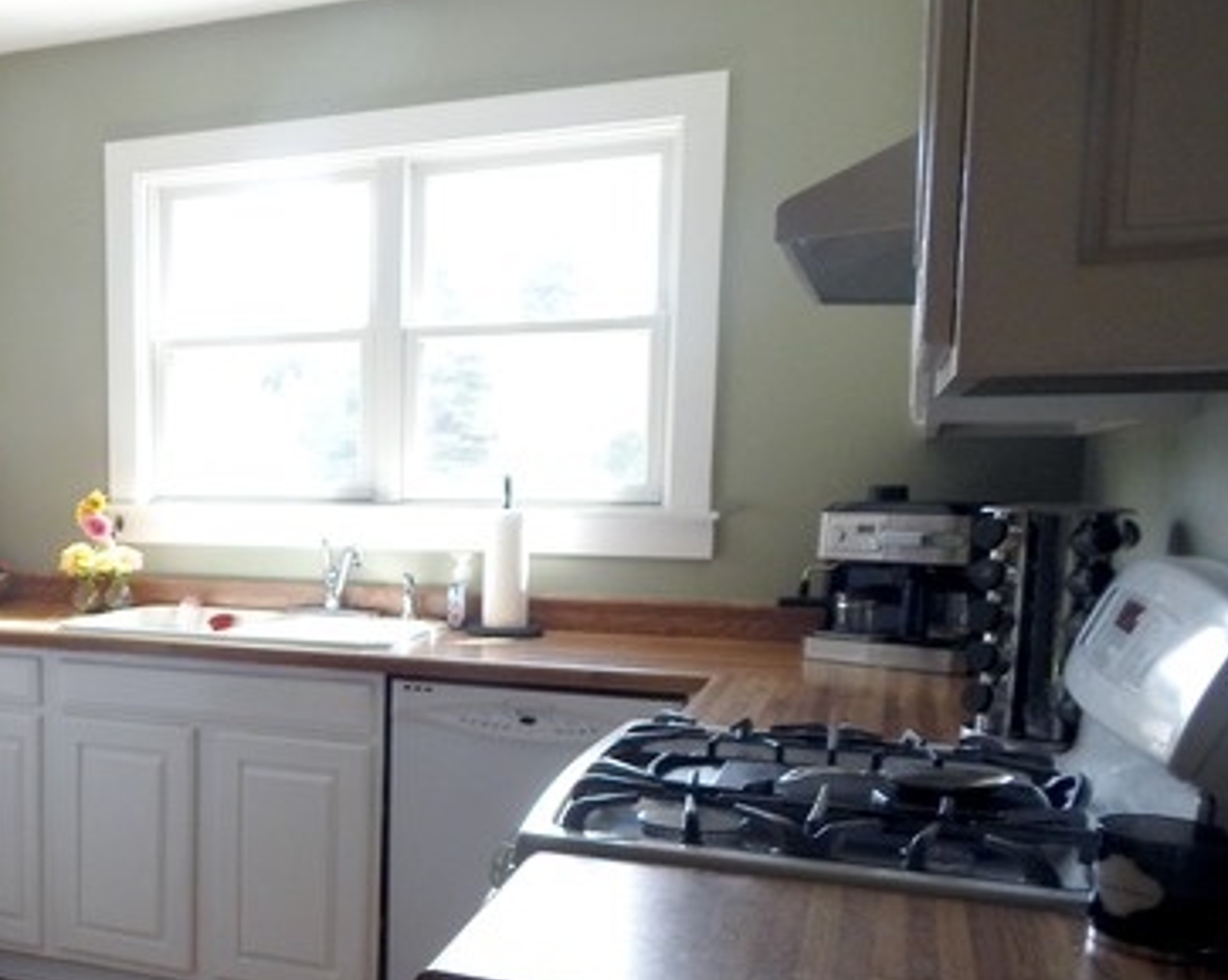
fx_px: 1380
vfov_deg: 38.6
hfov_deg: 44.6
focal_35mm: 38
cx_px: 176
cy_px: 668
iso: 125
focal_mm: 4
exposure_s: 1/100
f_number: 3
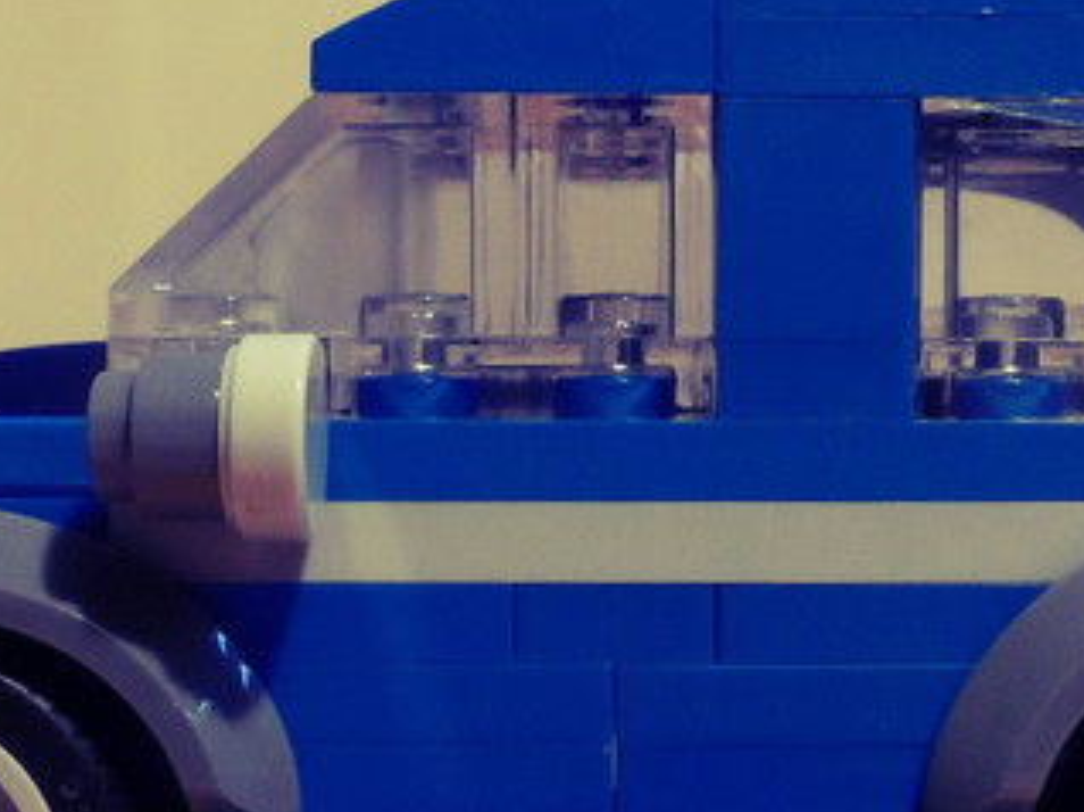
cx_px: 661
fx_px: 2128
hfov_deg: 28.5
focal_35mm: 68
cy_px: 408
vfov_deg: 21.6
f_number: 3.2
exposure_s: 1/30
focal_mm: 4
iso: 400
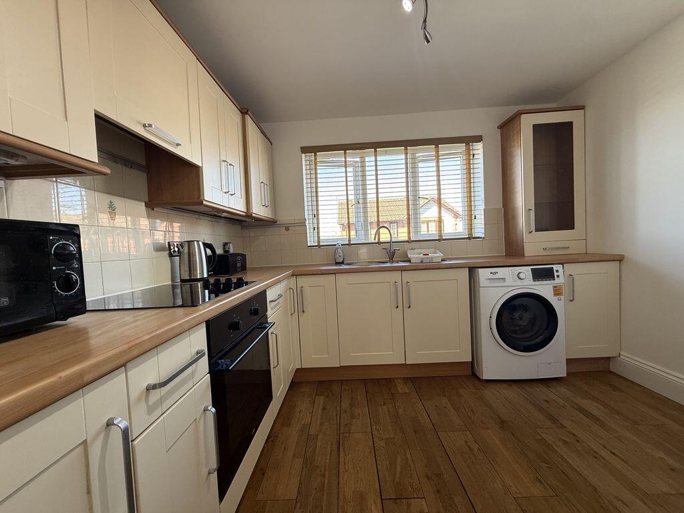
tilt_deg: -1.5
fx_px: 277
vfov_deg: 85.7
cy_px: 256
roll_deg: +2.9
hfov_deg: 102.1
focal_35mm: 14
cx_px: 342
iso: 80
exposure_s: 1/99
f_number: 2.2
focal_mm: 2.22
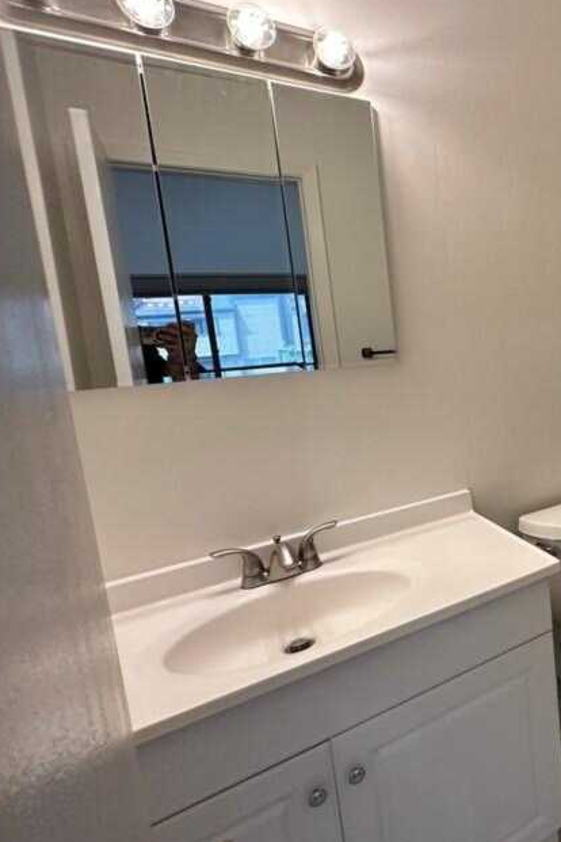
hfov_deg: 39.6
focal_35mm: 24
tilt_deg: -8.1
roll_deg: +2.7
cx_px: 660
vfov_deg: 73.6
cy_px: 382
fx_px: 561
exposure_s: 1/120
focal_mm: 2.22
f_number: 2.2
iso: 250
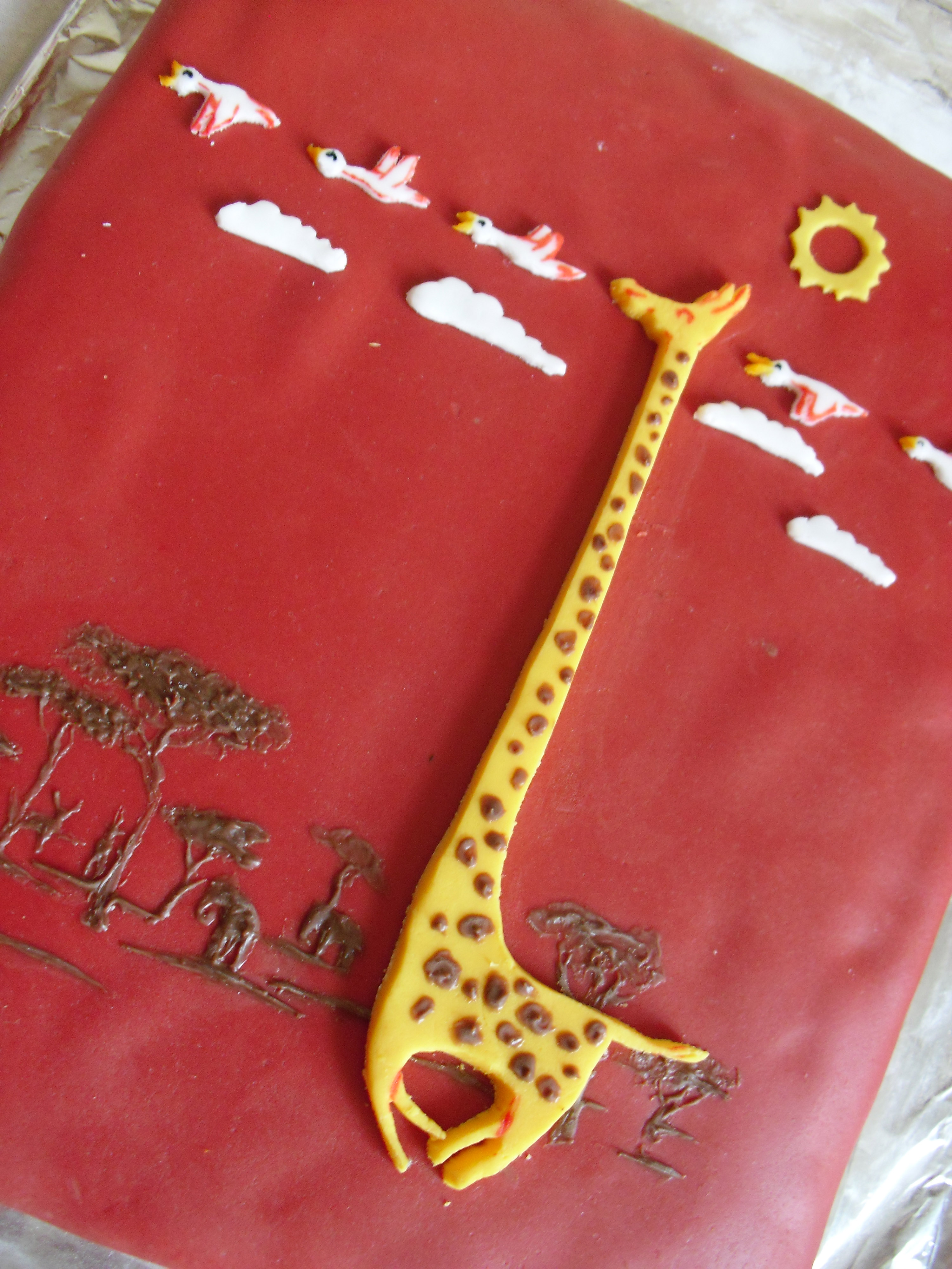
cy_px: 634
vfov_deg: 51.4
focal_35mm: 36
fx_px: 1320
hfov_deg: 39.7
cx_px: 476
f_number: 3.1
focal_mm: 6.3
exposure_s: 1/20
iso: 200
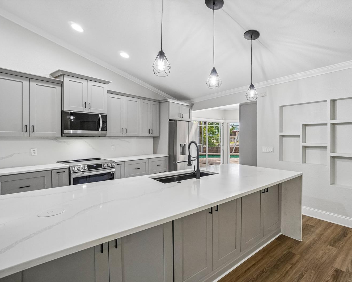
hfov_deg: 88.6
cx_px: 209
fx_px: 177
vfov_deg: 77.0
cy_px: 141
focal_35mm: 17
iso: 400
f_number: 8
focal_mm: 10
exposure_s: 1/30
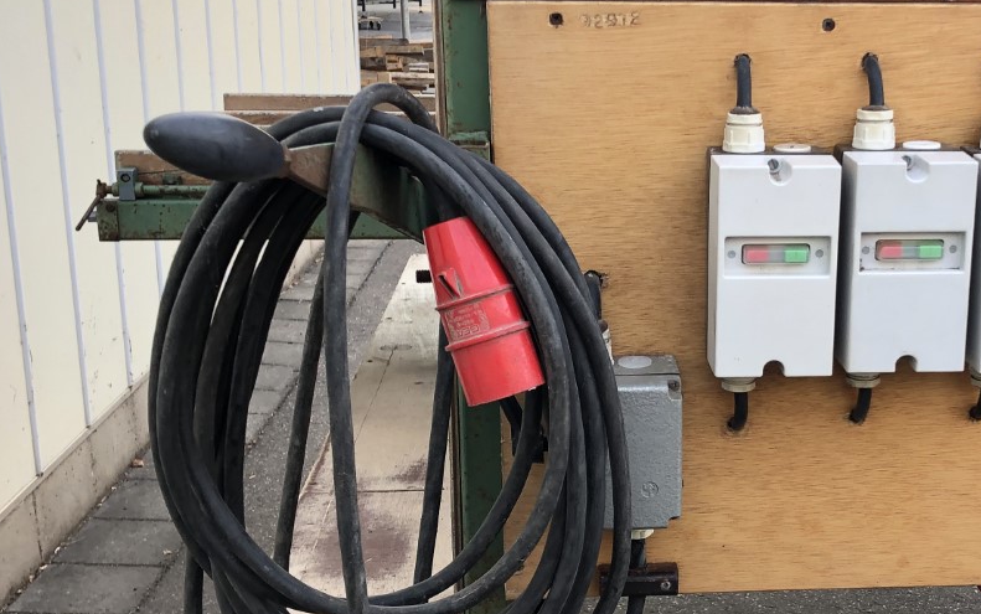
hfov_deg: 36.9
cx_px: 695
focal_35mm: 54
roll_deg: -1.0
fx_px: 1444
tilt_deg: -11.5
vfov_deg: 24.0
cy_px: 340
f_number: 1.8
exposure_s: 1/122
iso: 20
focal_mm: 4
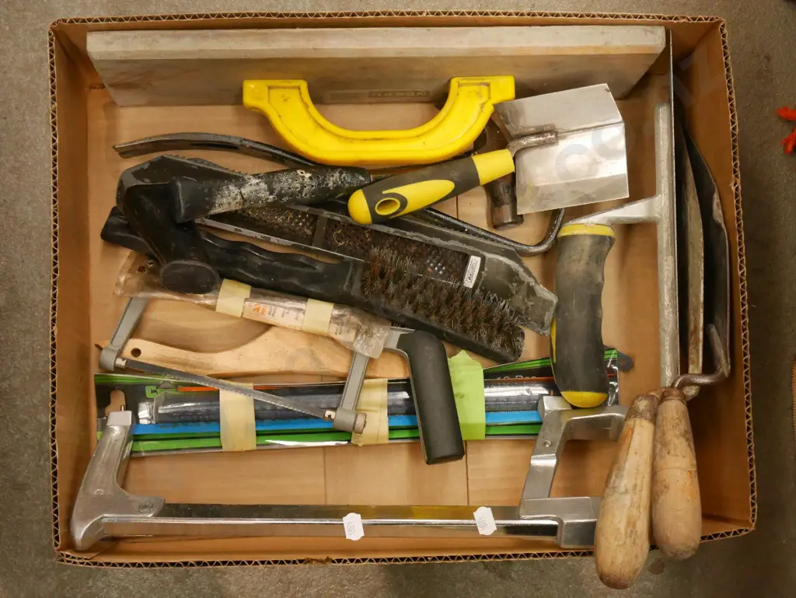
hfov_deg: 33.2
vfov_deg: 25.3
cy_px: 299
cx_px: 398
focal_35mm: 58
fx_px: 1334
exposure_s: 1/30
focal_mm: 29
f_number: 5.5
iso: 3200
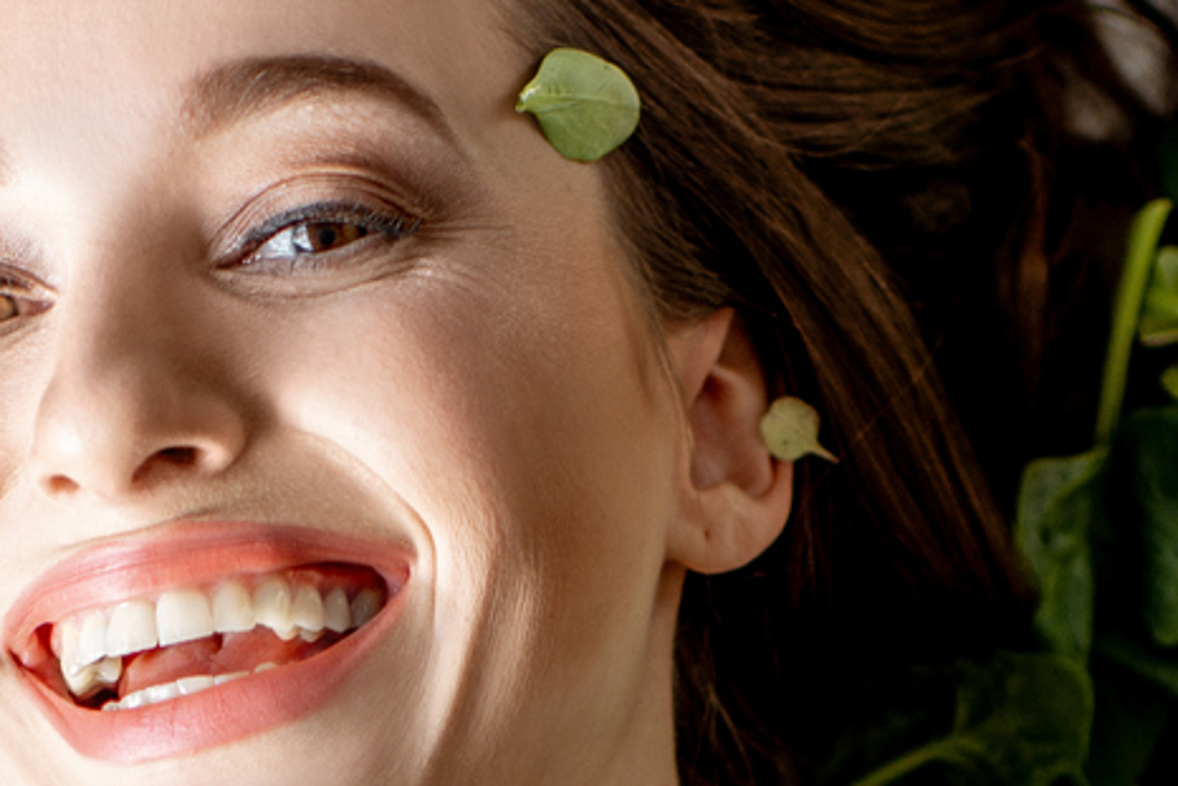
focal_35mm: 159
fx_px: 5204
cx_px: 461
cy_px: 1122
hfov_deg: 12.9
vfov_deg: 8.5
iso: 100
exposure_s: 1/200
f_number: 2.2
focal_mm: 35
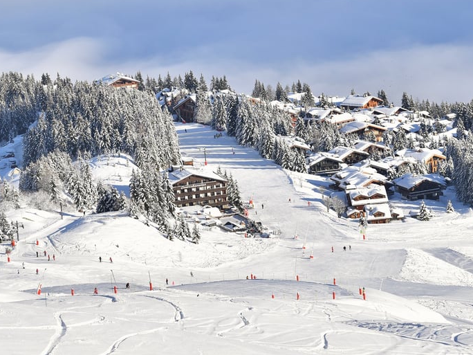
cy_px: 124
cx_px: 142
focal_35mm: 253
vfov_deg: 5.9
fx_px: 3457
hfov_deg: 7.8
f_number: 4
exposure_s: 1/8000
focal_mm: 150
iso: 640
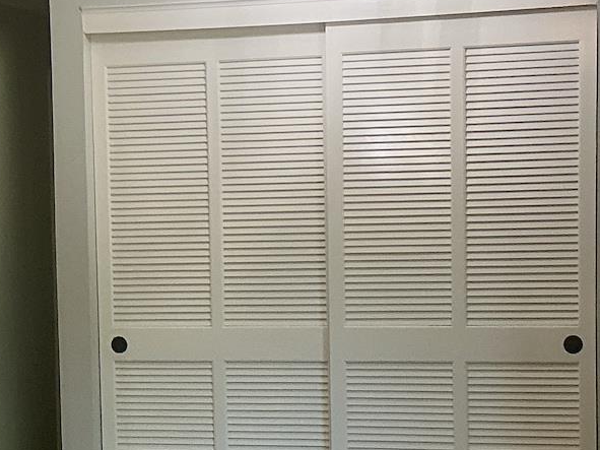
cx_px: 245
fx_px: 1681
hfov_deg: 20.2
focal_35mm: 97
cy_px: 375
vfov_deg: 15.1
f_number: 1.8
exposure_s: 1/60
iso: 50
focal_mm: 3
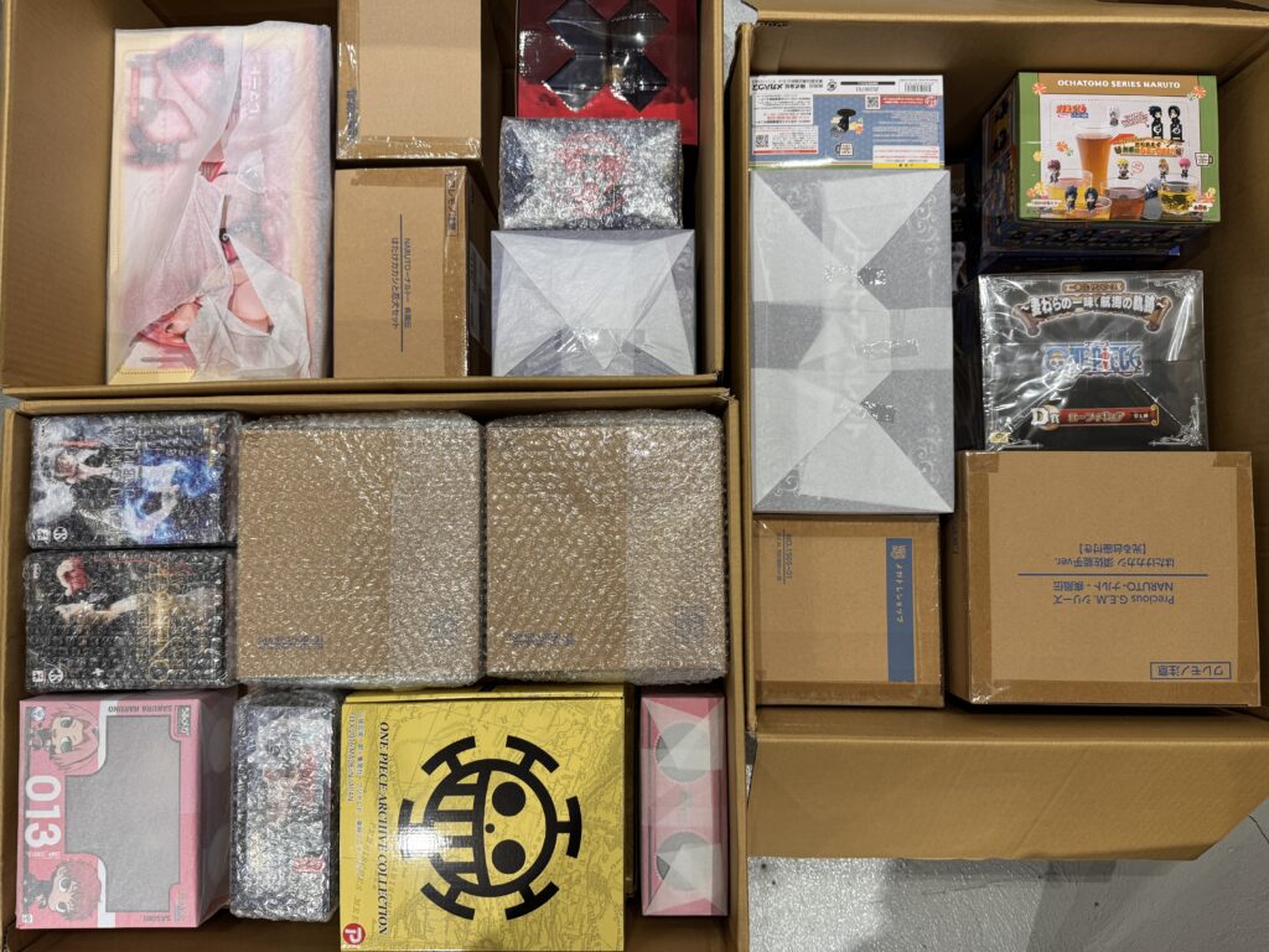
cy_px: 476
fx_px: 880
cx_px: 634
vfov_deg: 56.8
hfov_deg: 71.6
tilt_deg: -86.3
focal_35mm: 24
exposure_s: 1/100
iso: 125
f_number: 1.78
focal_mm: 6.76
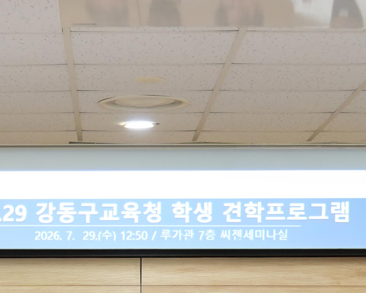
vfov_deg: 11.6
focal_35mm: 124
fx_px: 1343
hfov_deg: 15.4
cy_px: 501
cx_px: 59
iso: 1600
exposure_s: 1/60
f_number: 4
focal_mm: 30
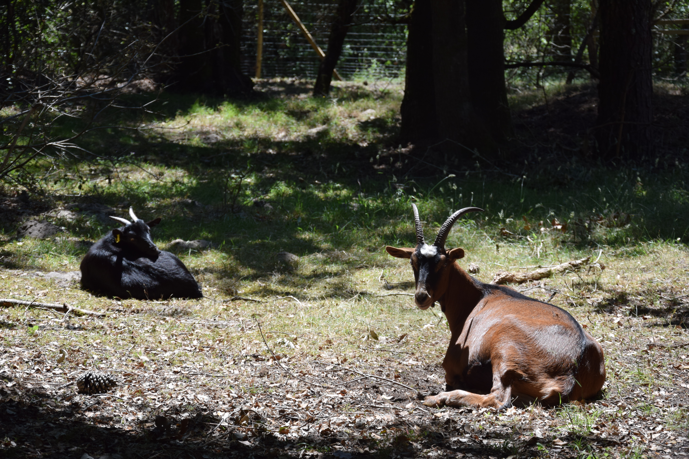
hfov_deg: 20.6
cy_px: 230
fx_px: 1895
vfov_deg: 13.8
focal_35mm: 99
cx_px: 344
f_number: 5.6
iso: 220
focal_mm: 66
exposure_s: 1/500
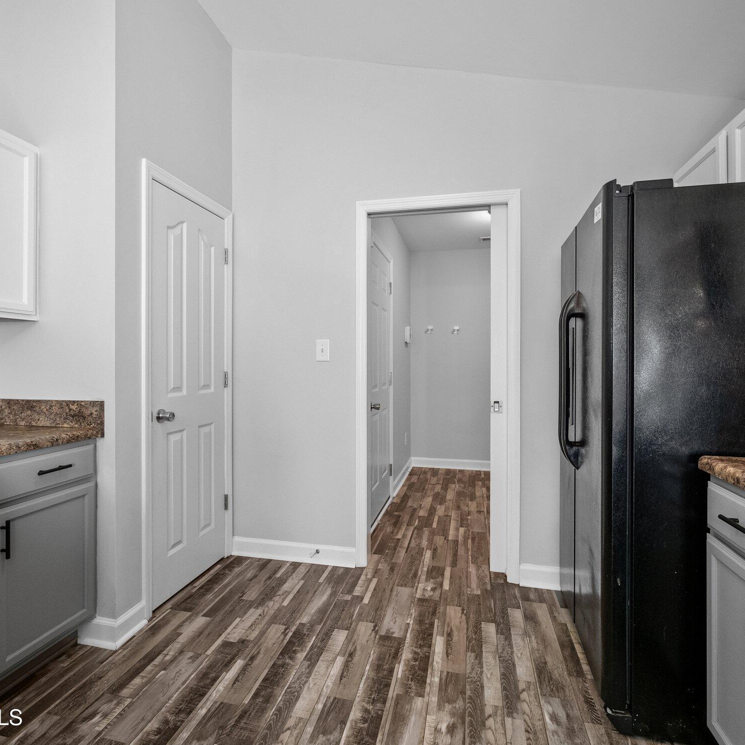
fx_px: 414
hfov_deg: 84.0
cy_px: 369
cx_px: 370
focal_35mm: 17
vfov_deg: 84.0
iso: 400
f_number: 4
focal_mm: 7
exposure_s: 1/10
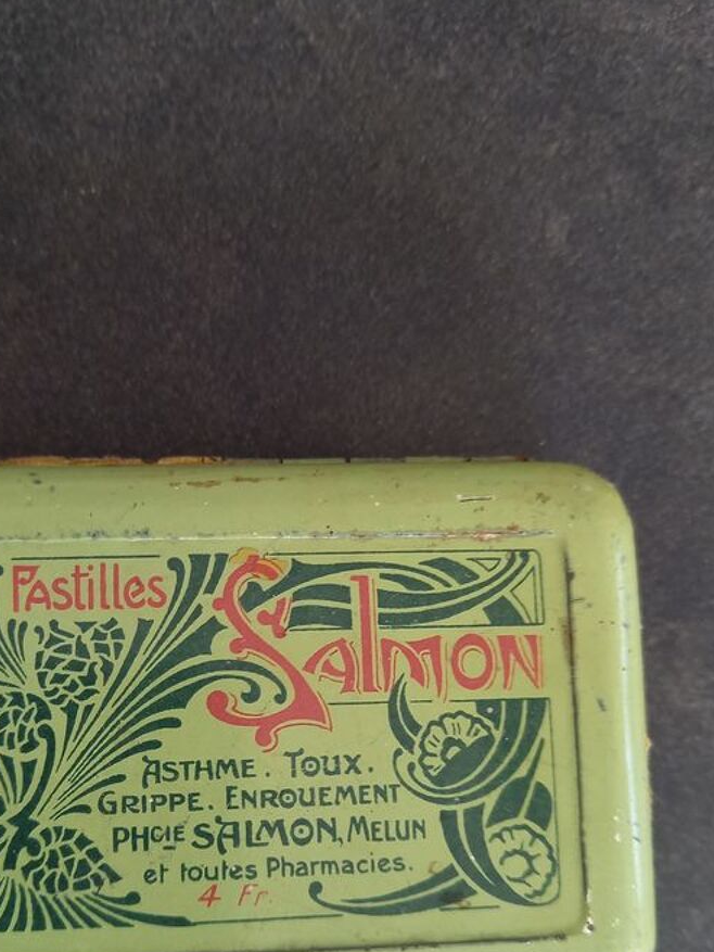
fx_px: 1045
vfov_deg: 48.0
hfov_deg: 37.5
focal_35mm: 38
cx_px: 268
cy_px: 645
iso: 160
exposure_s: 1/50
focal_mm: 4.65
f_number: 1.8
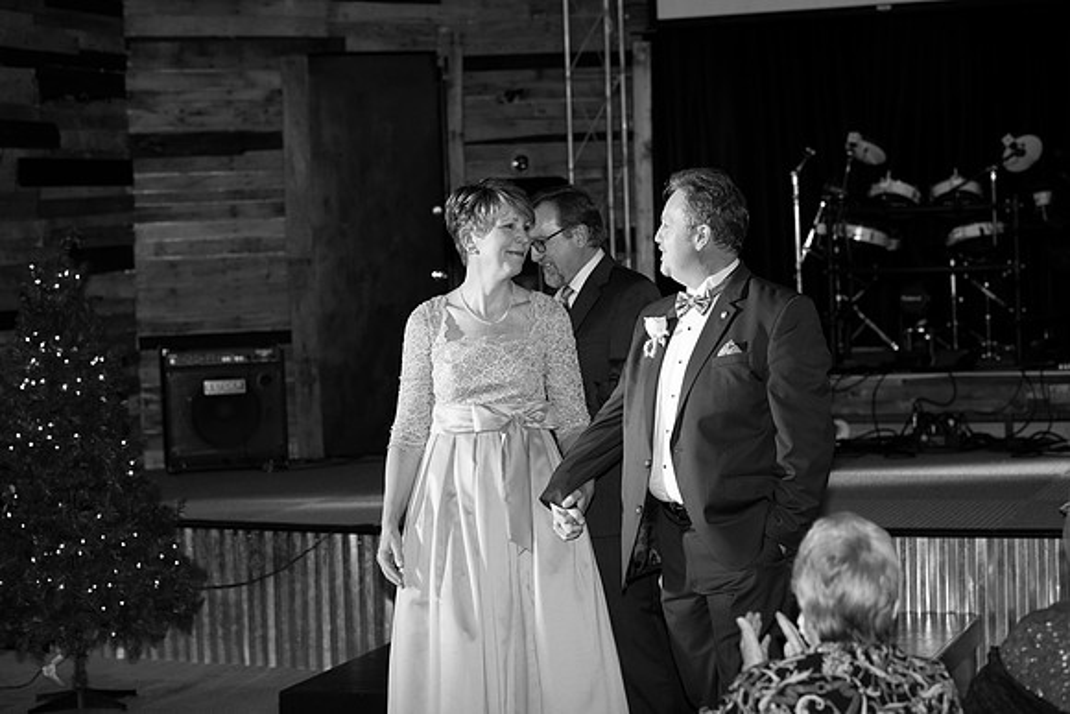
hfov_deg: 23.9
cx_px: 535
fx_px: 2527
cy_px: 357
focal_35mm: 85
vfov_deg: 16.1
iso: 500
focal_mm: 85
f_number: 3.5
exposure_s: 1/160
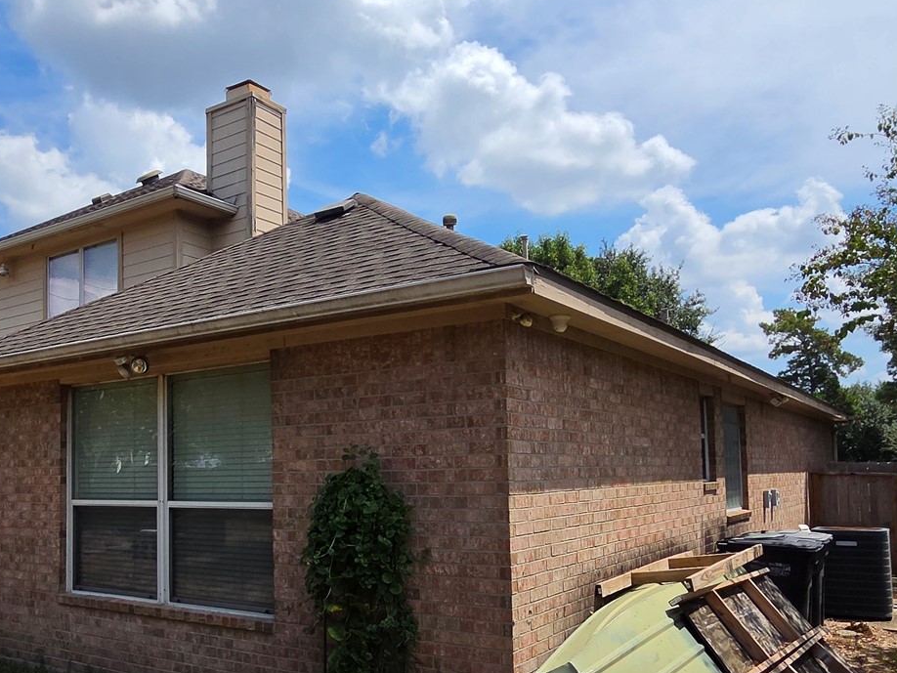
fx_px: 752
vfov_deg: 47.9
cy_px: 413
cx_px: 314
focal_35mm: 29
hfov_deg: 60.5
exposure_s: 1/6149
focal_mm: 2.2
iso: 100
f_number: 2.2
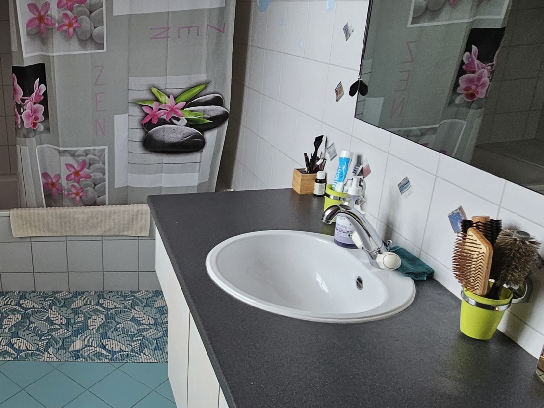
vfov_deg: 46.8
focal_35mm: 30
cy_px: 196
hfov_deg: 50.5
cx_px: 20
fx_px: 472
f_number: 2.2
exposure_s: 1/71
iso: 80
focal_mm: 2.2
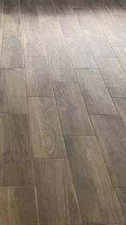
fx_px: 494
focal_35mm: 83
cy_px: -7
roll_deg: +2.3
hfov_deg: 14.2
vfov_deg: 24.3
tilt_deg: -15.3
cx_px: -14
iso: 125
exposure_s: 1/121
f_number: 1.6
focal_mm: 5.1
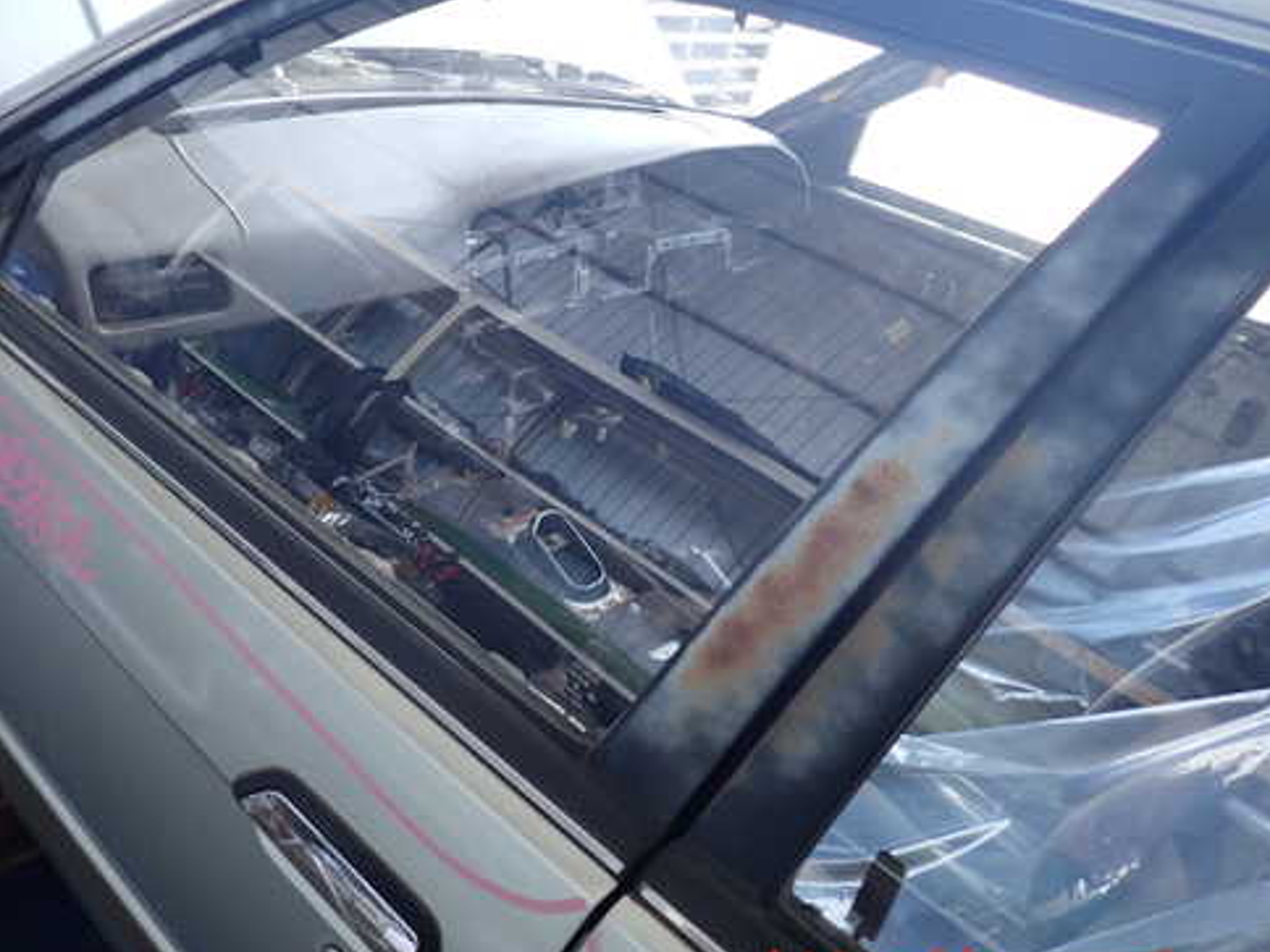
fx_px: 1137
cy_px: 420
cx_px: 575
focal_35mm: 31
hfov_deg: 58.2
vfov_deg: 45.4
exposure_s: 1/125
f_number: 2
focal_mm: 4.5
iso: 125
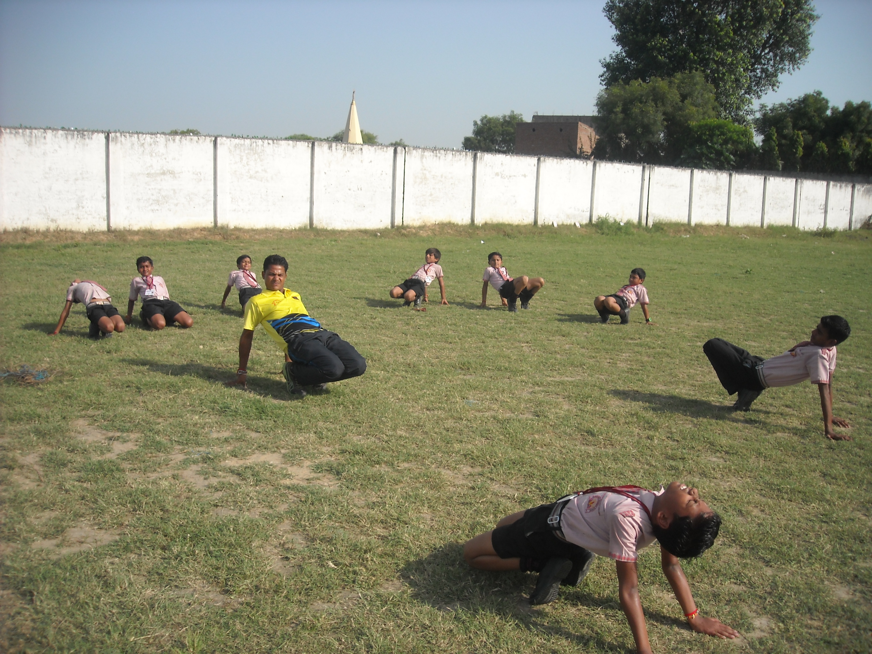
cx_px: 436
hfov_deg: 52.6
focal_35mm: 35
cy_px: 327
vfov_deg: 40.7
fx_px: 882
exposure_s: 1/260
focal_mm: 5.7
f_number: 5.6
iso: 64
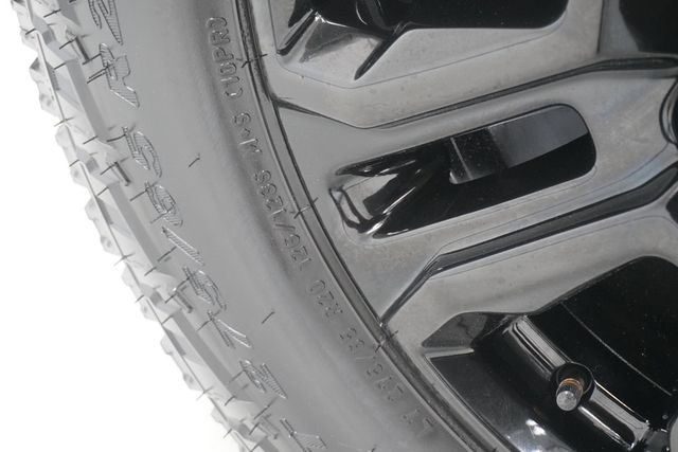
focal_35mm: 64
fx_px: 1206
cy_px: 226
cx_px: 339
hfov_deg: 31.4
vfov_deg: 21.3
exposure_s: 1/160
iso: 5000
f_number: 5.6
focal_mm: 43
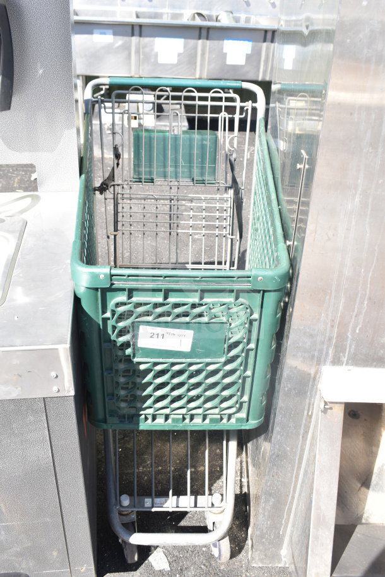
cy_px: 288
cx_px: 192
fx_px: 553
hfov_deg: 38.4
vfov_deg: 55.1
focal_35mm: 34
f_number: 6.3
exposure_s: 1/160
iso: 200
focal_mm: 23
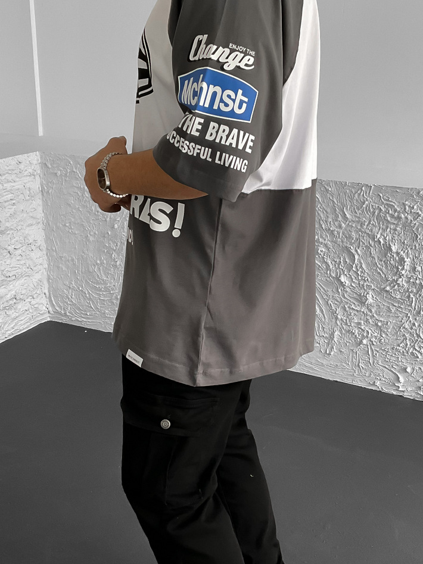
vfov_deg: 38.9
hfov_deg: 29.7
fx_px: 799
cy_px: 292
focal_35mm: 49
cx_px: 229
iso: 64
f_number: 1.8
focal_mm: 3
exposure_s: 1/95
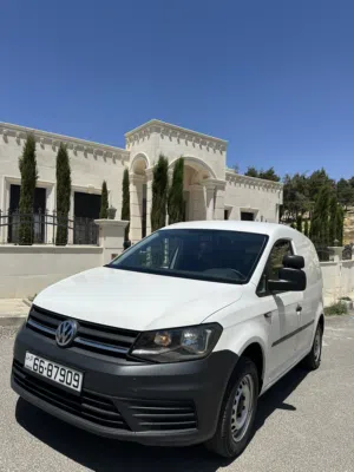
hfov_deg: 56.8
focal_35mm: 24
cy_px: 236
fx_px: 327
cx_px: 177
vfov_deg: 71.6
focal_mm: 6.86
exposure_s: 1/8197
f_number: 1.78
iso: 80
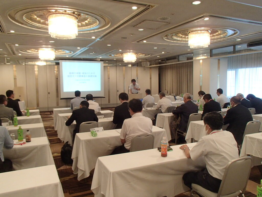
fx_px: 212
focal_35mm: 28
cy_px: 98
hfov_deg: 63.4
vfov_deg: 49.7
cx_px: 131
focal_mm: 5
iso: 400
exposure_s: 1/30
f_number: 3.9
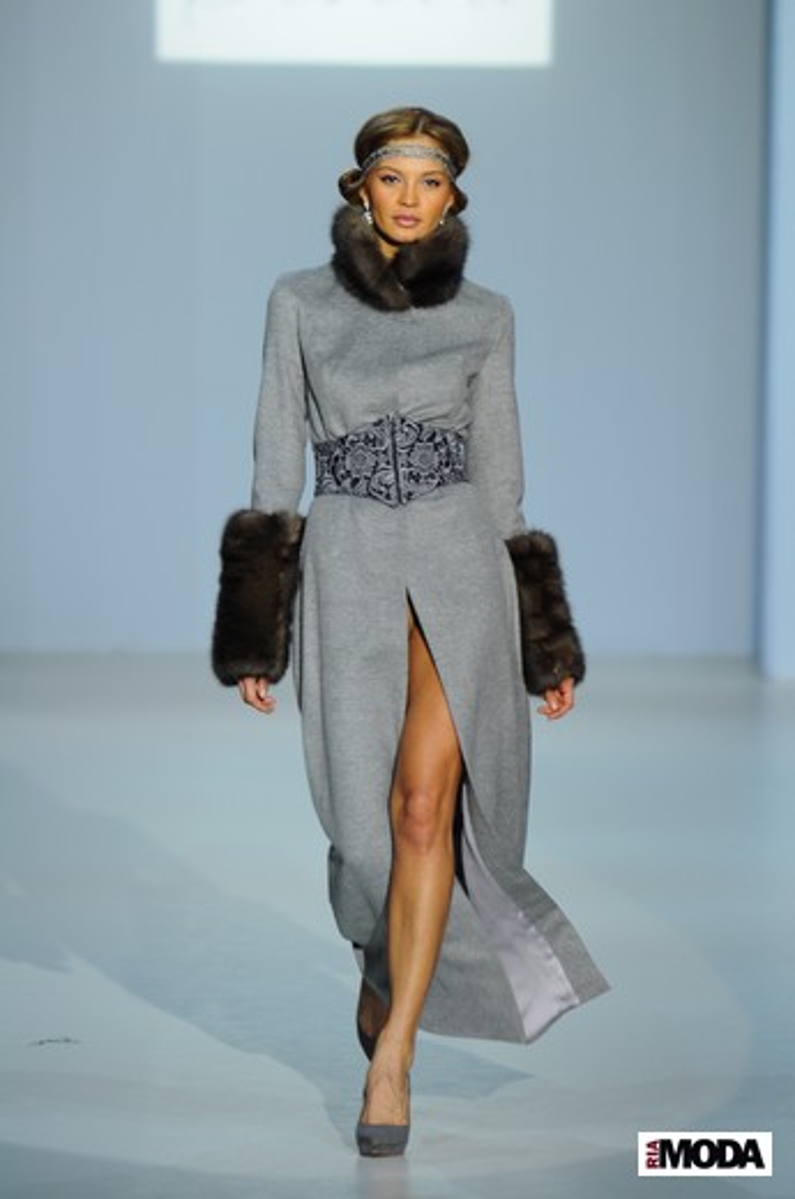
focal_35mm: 255
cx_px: 398
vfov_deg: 8.1
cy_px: 600
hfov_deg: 5.4
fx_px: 8474
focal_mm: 170
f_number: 4
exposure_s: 1/200
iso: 400
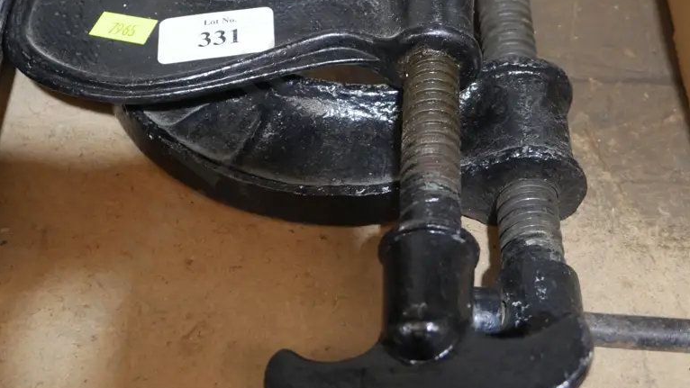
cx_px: 345
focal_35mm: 67
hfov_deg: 31.4
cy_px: -23
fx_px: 1226
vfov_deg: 17.5
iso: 1250
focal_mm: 23
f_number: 5.1
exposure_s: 1/60
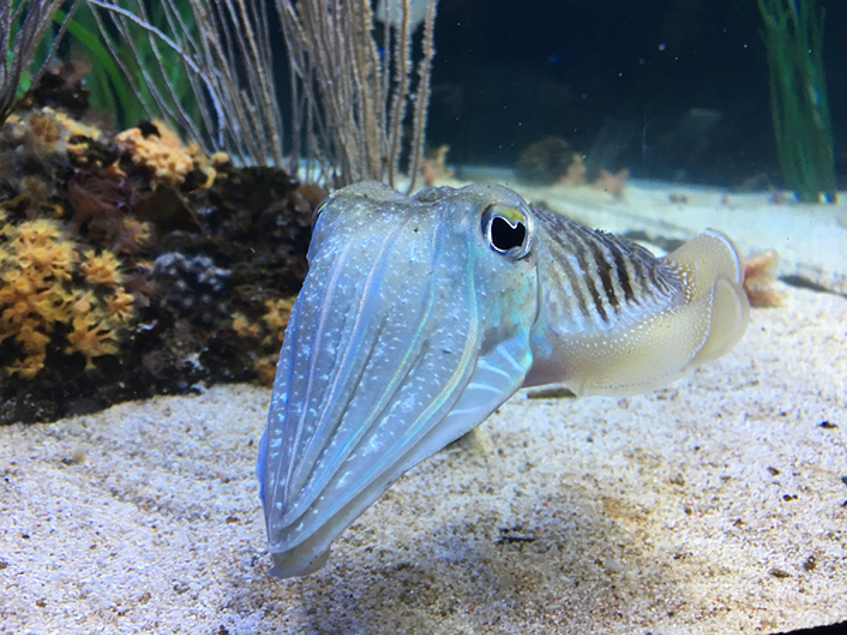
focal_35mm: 29
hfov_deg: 61.7
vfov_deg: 48.2
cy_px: 318
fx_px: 710
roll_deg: -4.1
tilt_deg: -15.5
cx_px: 424
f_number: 2.2
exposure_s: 1/33
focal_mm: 4.15
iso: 80
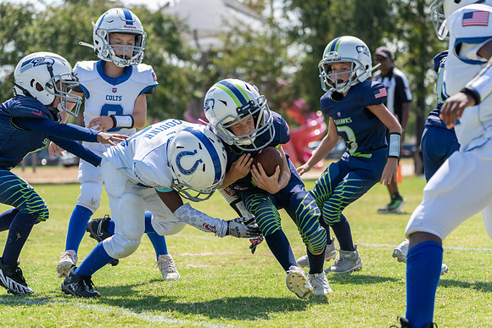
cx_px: 246
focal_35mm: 141
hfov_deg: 14.5
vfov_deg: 9.7
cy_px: 164
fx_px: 1927
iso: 320
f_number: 5
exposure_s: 1/1250
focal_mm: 141
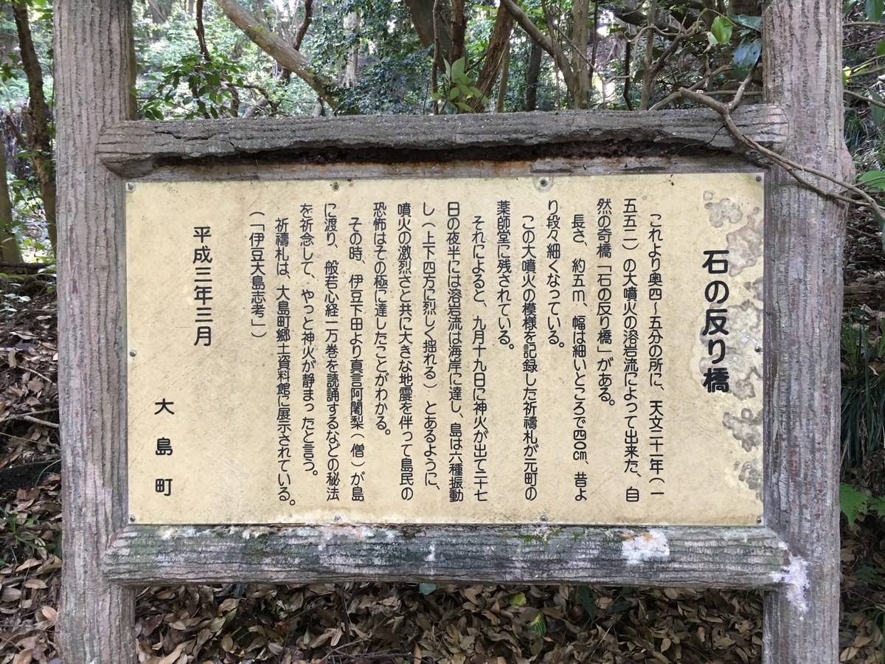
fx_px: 741
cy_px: 332
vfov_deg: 48.2
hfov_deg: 61.7
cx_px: 442
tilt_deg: +0.2
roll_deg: +0.6
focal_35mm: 29
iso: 100
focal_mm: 4.15
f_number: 2.2
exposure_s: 1/30
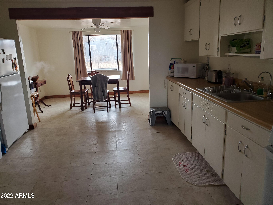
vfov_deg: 53.1
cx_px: 136
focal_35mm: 26
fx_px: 205
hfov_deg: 67.3
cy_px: 102
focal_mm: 4.3
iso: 200
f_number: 2.4
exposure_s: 1/59
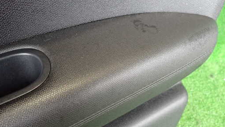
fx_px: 191
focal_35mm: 32
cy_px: 60
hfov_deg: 61.0
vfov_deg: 36.6
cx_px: 122
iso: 640
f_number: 2
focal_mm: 4.5
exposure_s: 1/50
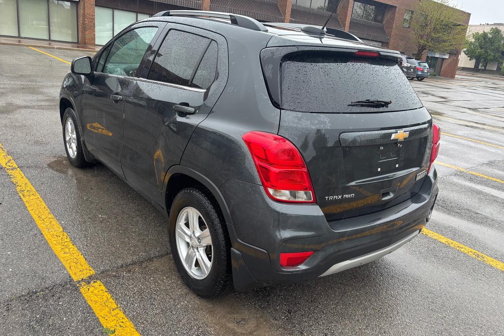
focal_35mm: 28
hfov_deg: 65.5
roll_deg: -7.7
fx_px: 392
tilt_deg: -15.4
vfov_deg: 46.4
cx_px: 248
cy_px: 164
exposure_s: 1/181
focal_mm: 5.96
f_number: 1.6
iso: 40
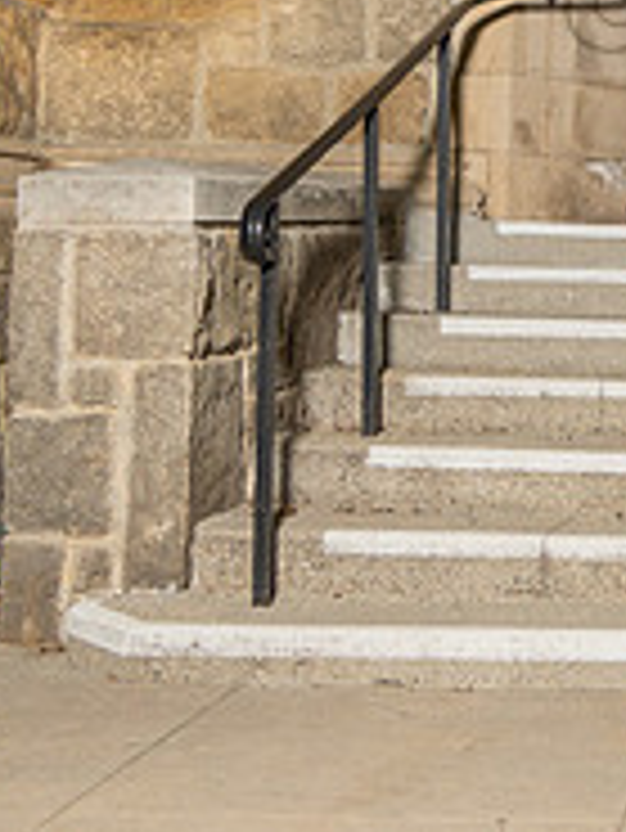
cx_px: 909
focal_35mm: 83
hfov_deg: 16.4
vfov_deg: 22.8
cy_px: 50
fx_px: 1999
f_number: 4
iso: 400
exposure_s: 1/200
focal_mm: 24
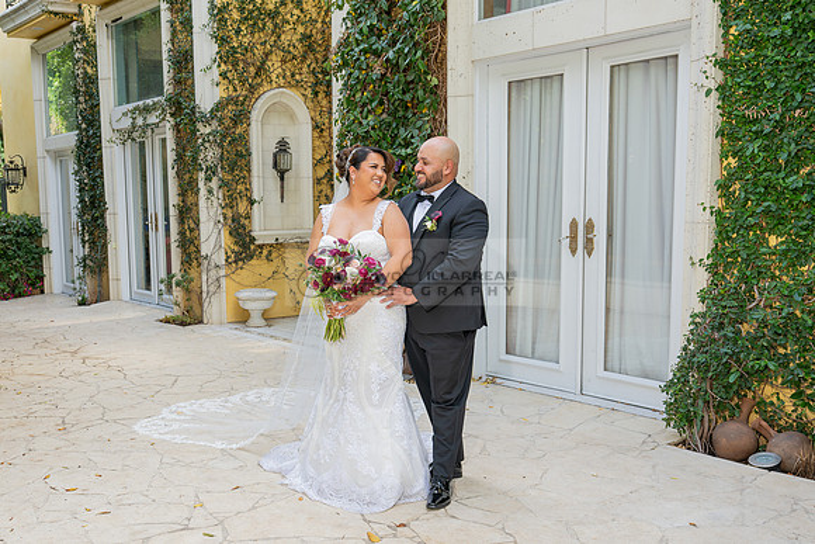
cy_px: 309
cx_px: 334
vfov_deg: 34.5
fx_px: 875
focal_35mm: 39
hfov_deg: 49.7
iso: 200
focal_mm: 32
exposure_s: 1/200
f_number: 4.5
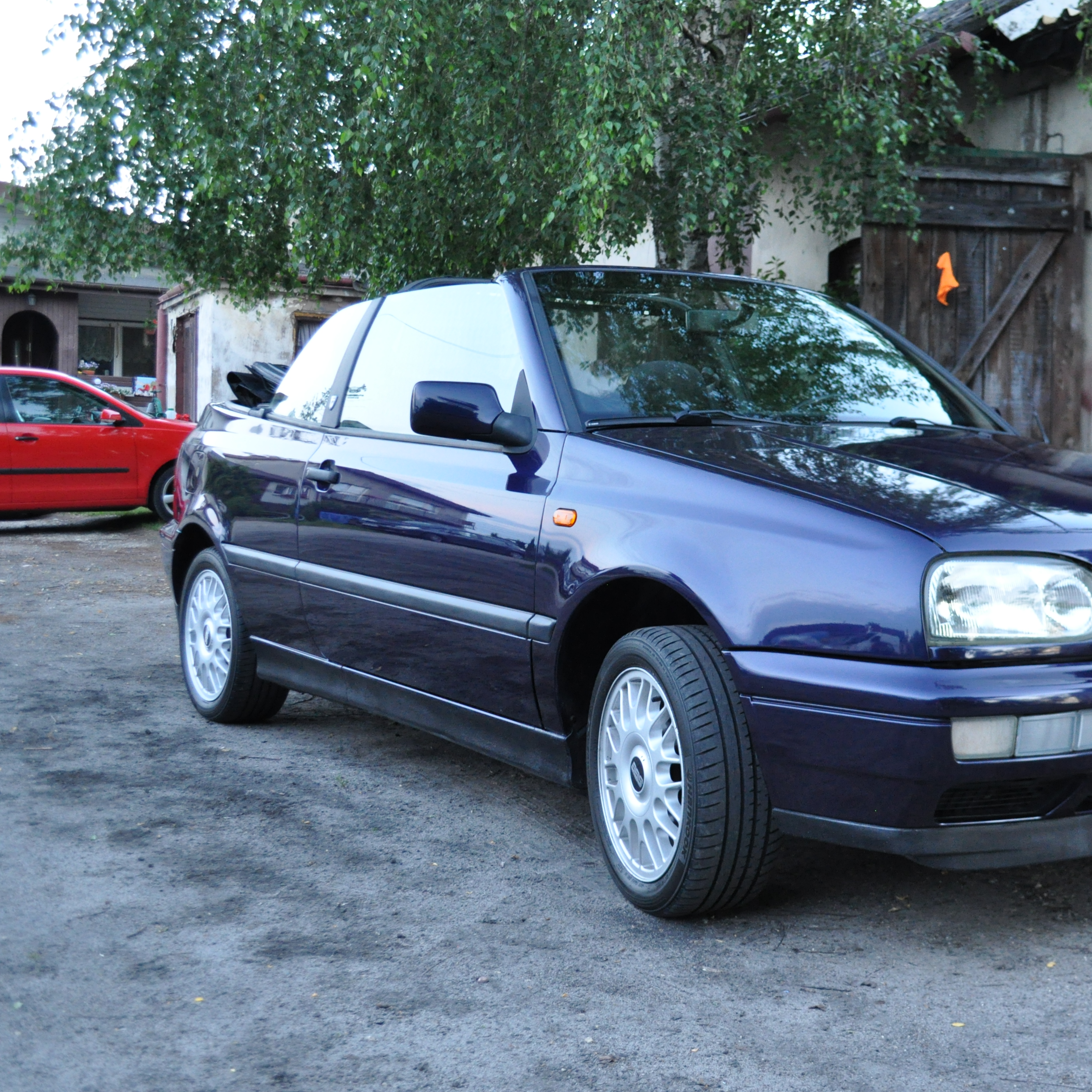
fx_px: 1535
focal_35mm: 43
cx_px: 767
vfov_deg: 39.2
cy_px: 550
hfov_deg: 38.5
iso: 1600
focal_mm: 22
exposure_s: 1/15
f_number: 3.8
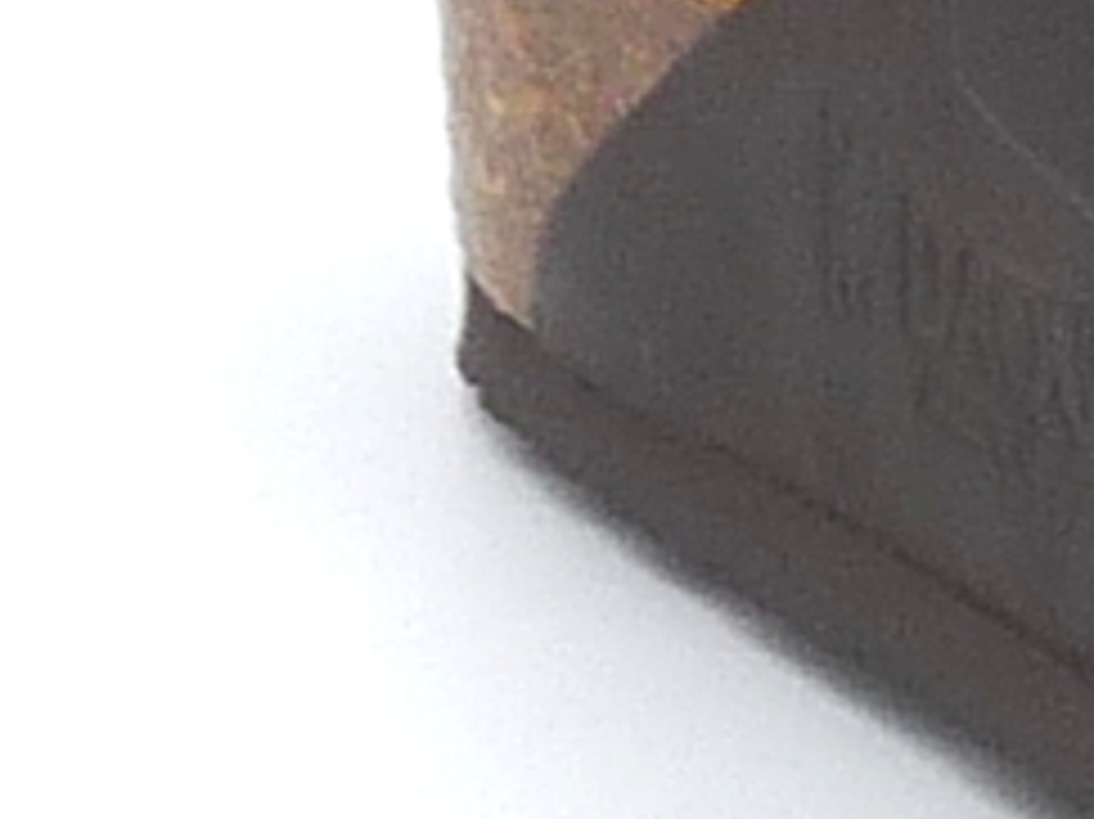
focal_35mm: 316
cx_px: 2278
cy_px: 135
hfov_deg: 6.1
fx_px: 9982
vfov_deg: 4.7
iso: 100
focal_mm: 4.8
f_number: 4.5
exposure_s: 1/200
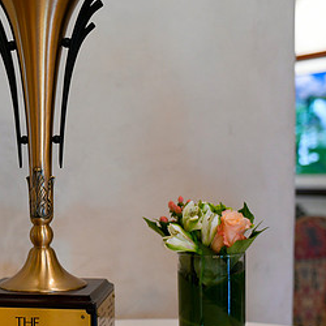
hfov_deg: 26.6
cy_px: 208
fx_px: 671
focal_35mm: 63
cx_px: 51
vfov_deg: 27.2
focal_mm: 32
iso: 1600
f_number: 2.8
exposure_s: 1/80
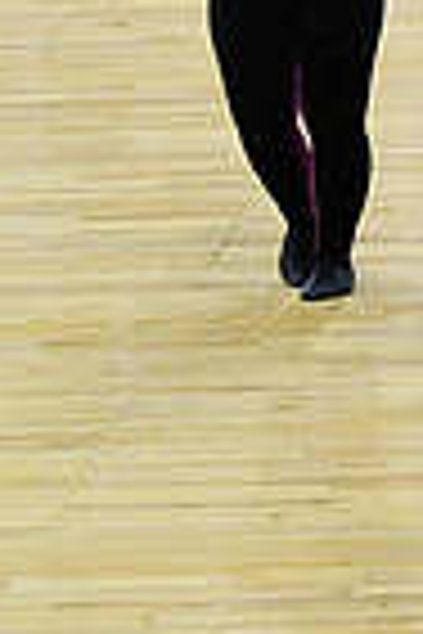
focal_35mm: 432
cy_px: -74
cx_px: 1224
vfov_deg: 4.8
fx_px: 7613
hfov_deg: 3.1
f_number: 4
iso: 5000
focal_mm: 70
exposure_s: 1/400
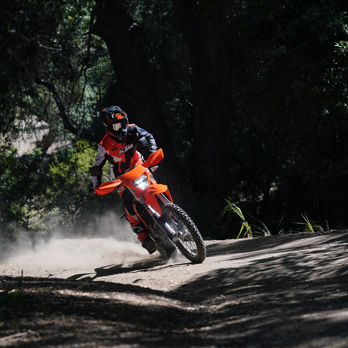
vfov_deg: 13.1
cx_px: 109
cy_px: 174
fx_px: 1513
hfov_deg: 13.1
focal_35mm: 133
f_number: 4
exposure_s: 1/2000
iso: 400
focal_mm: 104
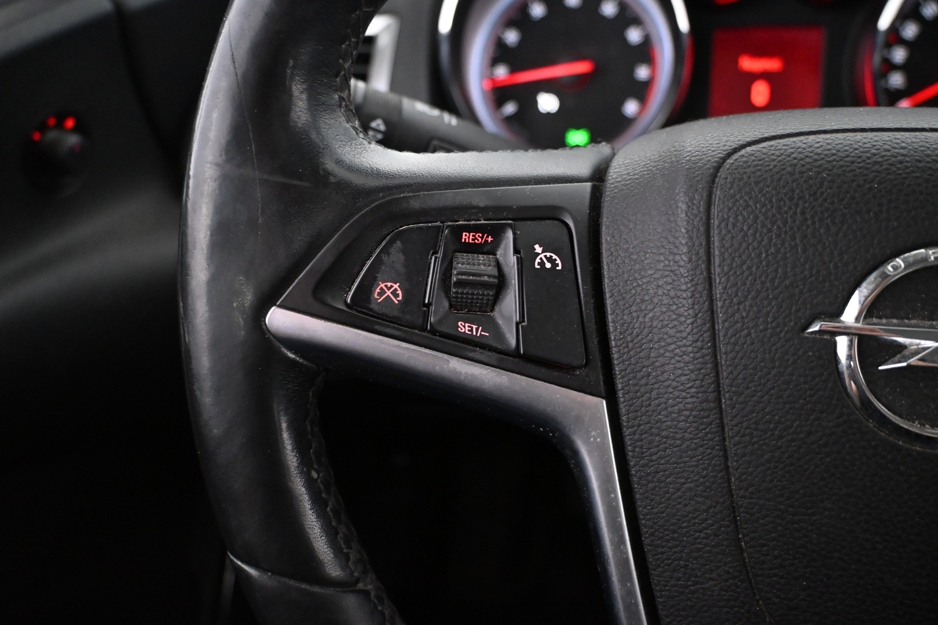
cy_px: 312
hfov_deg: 60.7
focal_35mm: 31
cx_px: 469
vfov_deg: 42.6
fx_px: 801
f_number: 3.8
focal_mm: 20.5
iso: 5000
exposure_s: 1/30
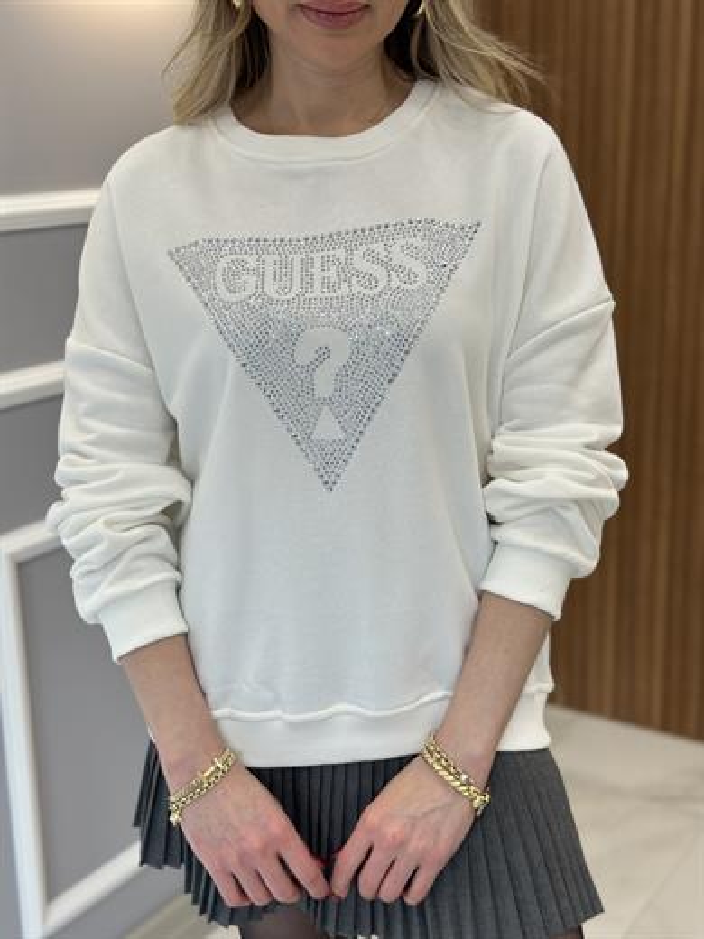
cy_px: 470
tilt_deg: -15.6
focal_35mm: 48
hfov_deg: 30.3
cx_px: 352
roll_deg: +1.8
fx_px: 1302
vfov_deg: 39.7
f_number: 1.78
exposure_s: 1/174
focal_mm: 6.86
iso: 64
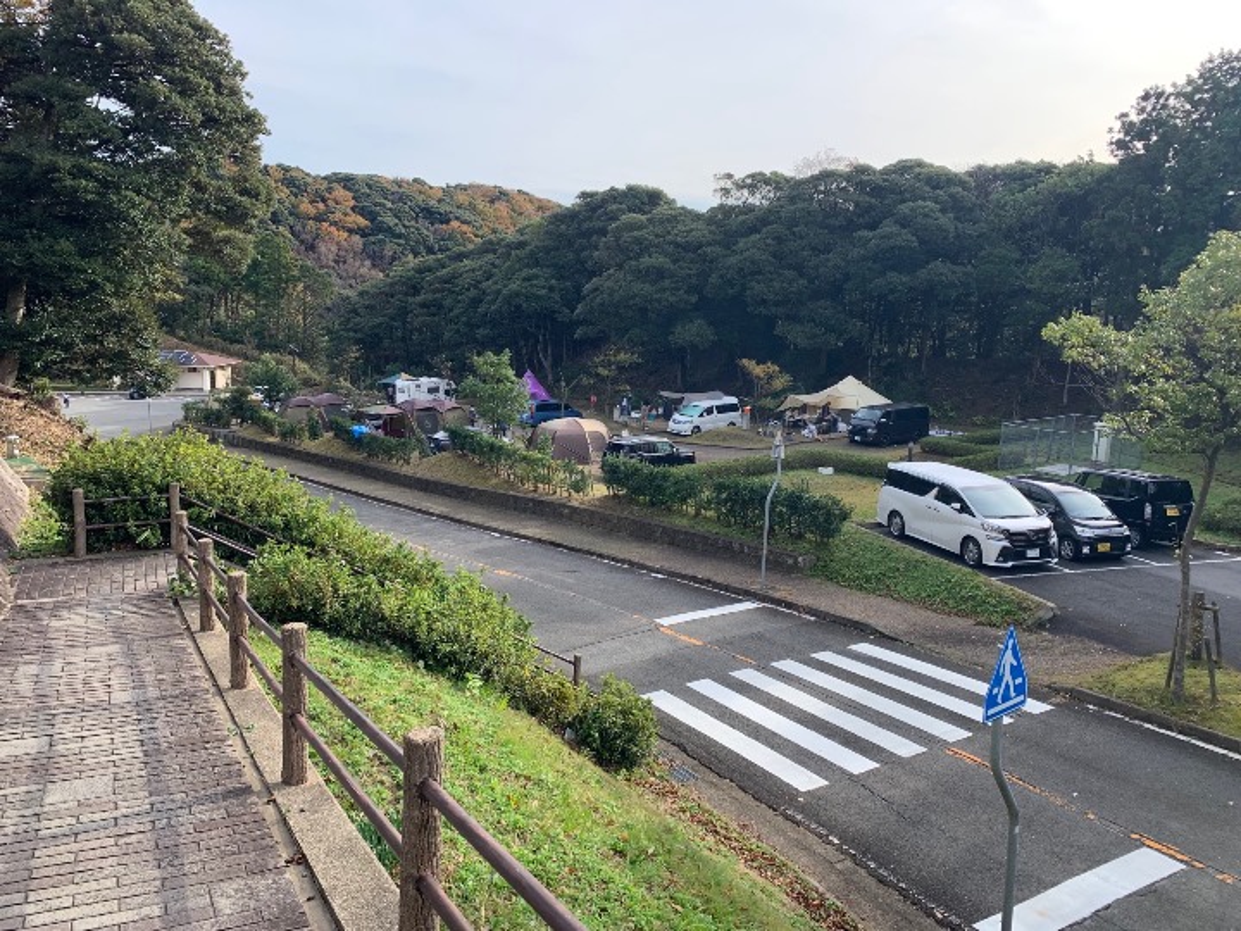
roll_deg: -1.5
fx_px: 932
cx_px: 620
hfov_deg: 67.3
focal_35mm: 26
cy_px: 466
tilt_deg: -10.1
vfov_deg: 53.1
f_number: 1.8
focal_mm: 4.25
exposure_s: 1/601
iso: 25
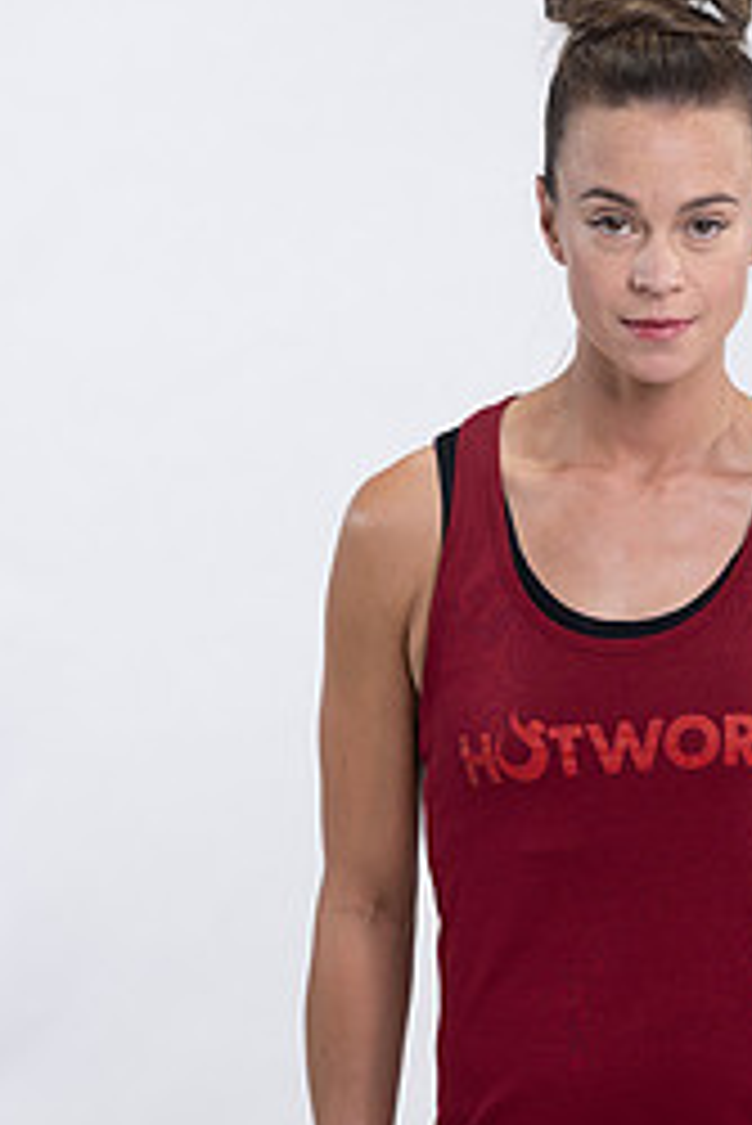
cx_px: 666
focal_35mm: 153
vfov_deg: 13.4
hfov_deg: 8.9
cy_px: 639
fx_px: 4787
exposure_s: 1/125
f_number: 4
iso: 200
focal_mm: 85
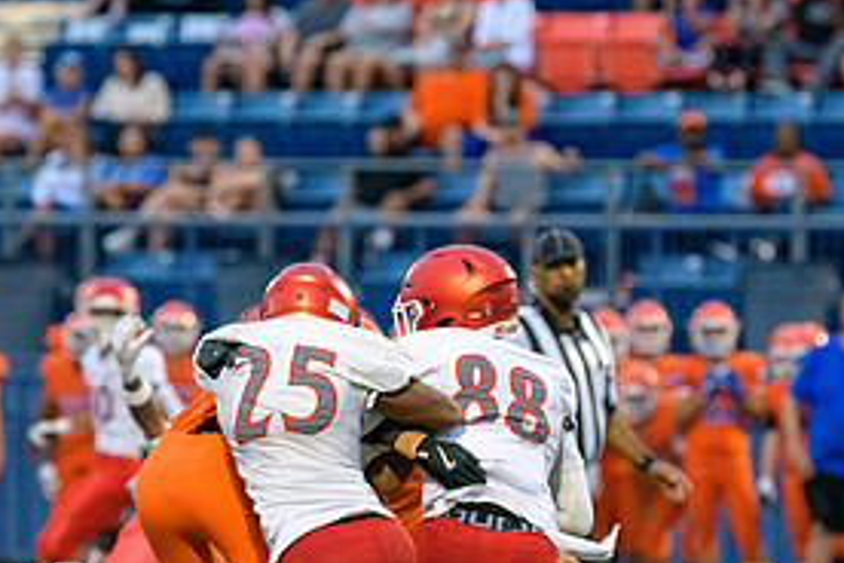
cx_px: 419
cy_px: 390
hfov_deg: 4.7
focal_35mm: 441
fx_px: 10338
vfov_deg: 3.1
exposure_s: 1/2000
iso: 4000
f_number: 3.5
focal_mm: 210
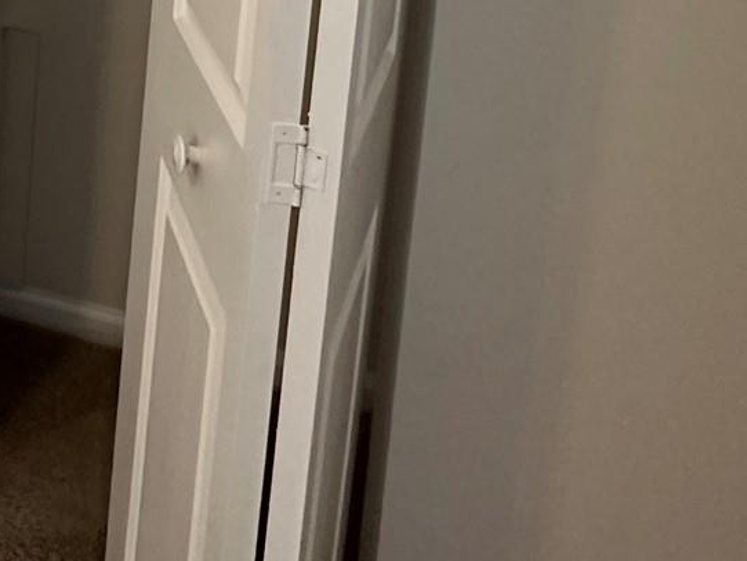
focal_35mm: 53
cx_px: -203
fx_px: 1144
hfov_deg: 29.6
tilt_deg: -7.2
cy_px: -321
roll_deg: -1.6
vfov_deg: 22.0
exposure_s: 1/60
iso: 400
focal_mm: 2.22
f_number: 2.2
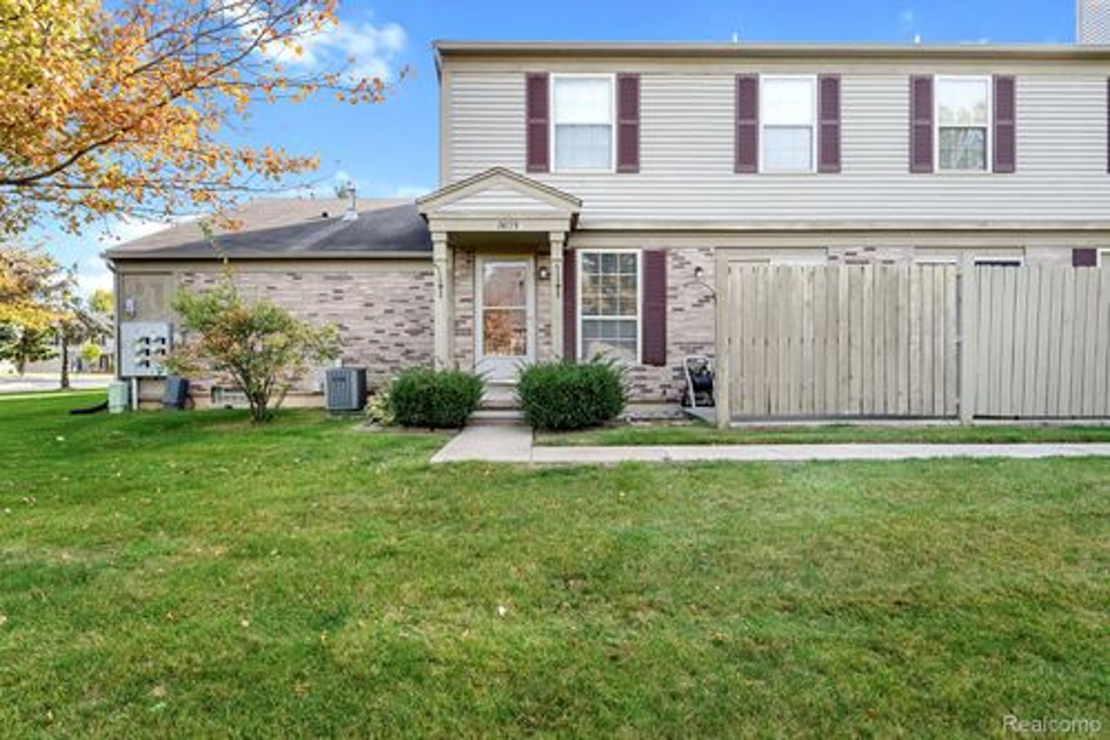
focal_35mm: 19
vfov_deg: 63.4
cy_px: 370
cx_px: 555
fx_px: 598
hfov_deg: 85.7
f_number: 8
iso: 500
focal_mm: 19.4
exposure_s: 1/80
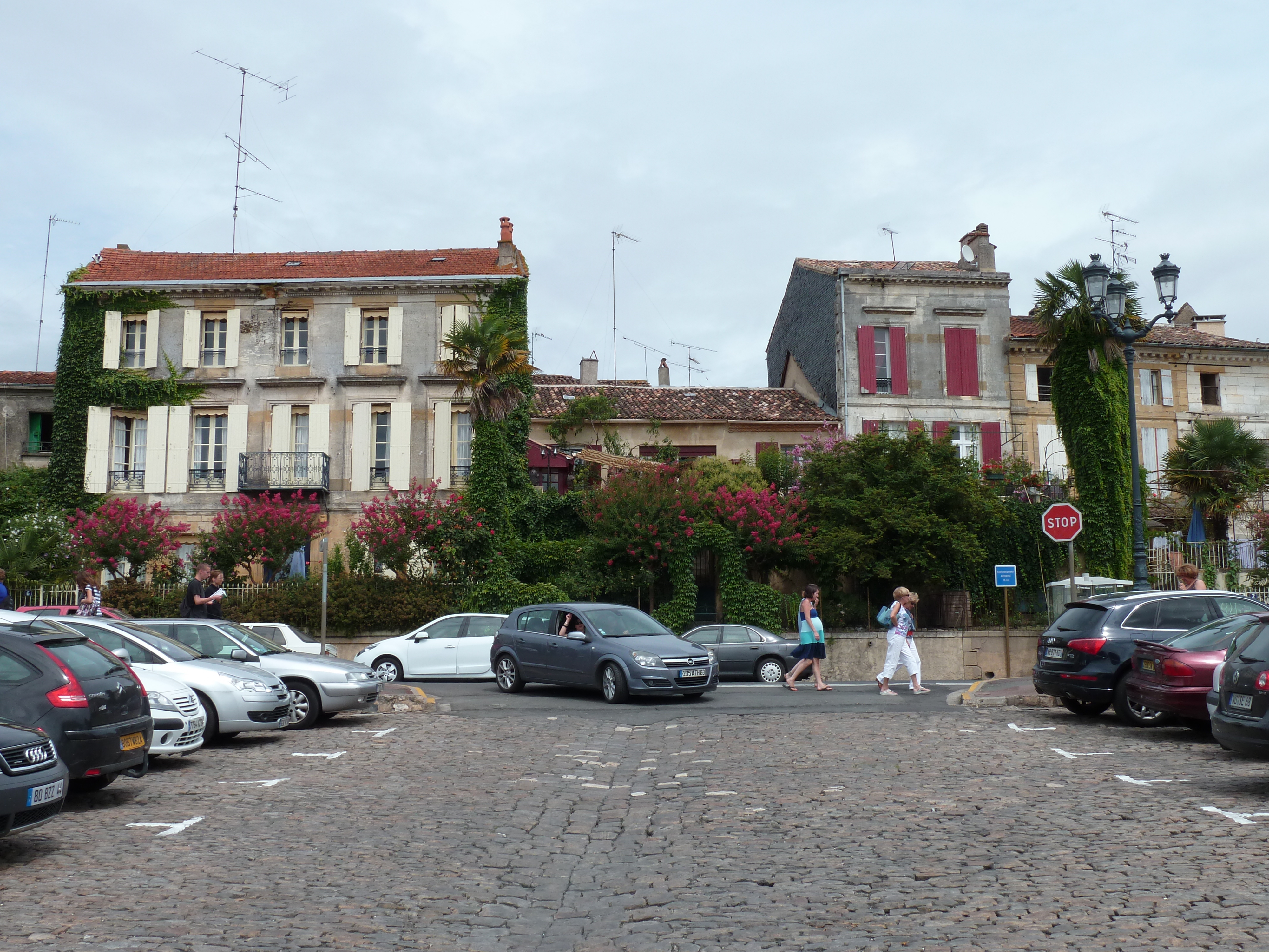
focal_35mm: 42
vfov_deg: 34.3
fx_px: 1540
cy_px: 476
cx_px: 634
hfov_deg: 44.8
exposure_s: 1/500
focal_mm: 6.9
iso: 80
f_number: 5
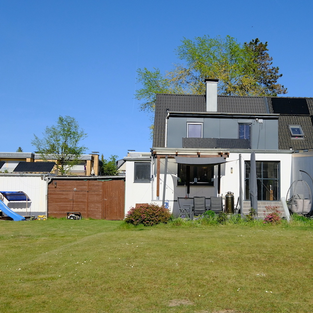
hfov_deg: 35.4
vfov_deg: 36.1
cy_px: 159
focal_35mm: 47
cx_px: 230
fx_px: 481
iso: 800
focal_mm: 24
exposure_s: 1/3000
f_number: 6.4
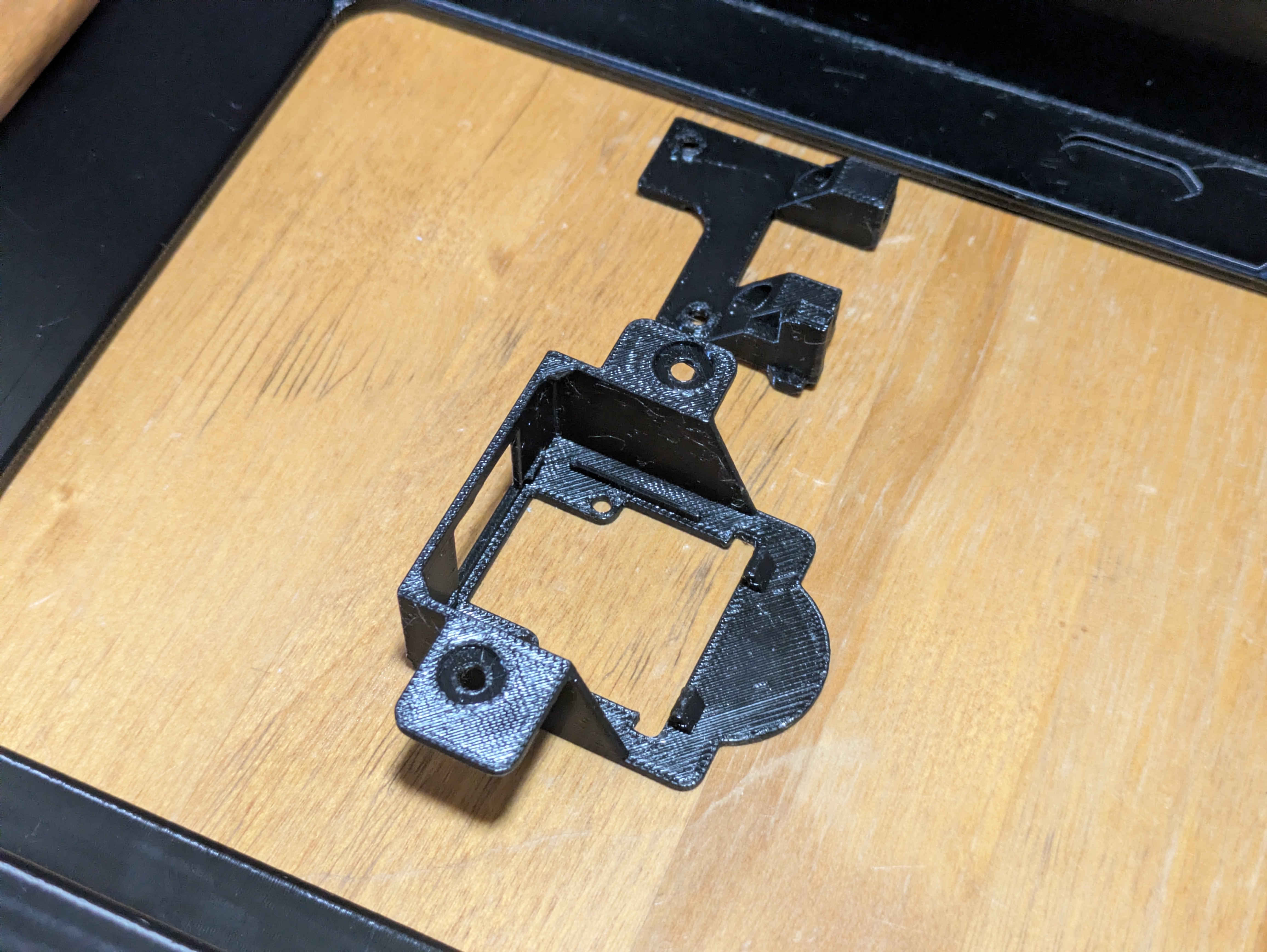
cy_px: 476
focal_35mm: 51
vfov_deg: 28.6
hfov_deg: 37.5
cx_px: 634
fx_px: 1867
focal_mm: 5.43
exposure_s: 1/60
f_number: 1.89
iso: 759
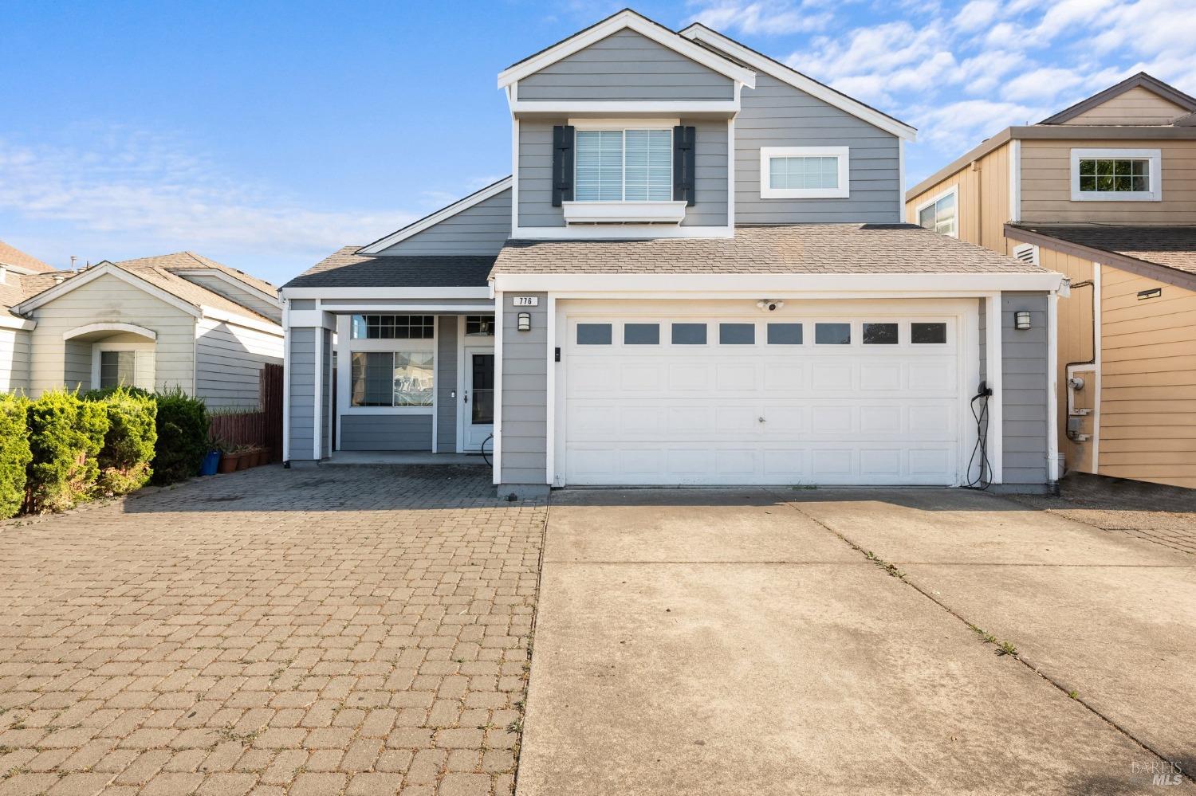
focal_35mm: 18
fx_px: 598
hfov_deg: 90.0
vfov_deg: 67.3
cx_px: 598
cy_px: 398
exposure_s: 1/60
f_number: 8
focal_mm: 18
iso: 2500
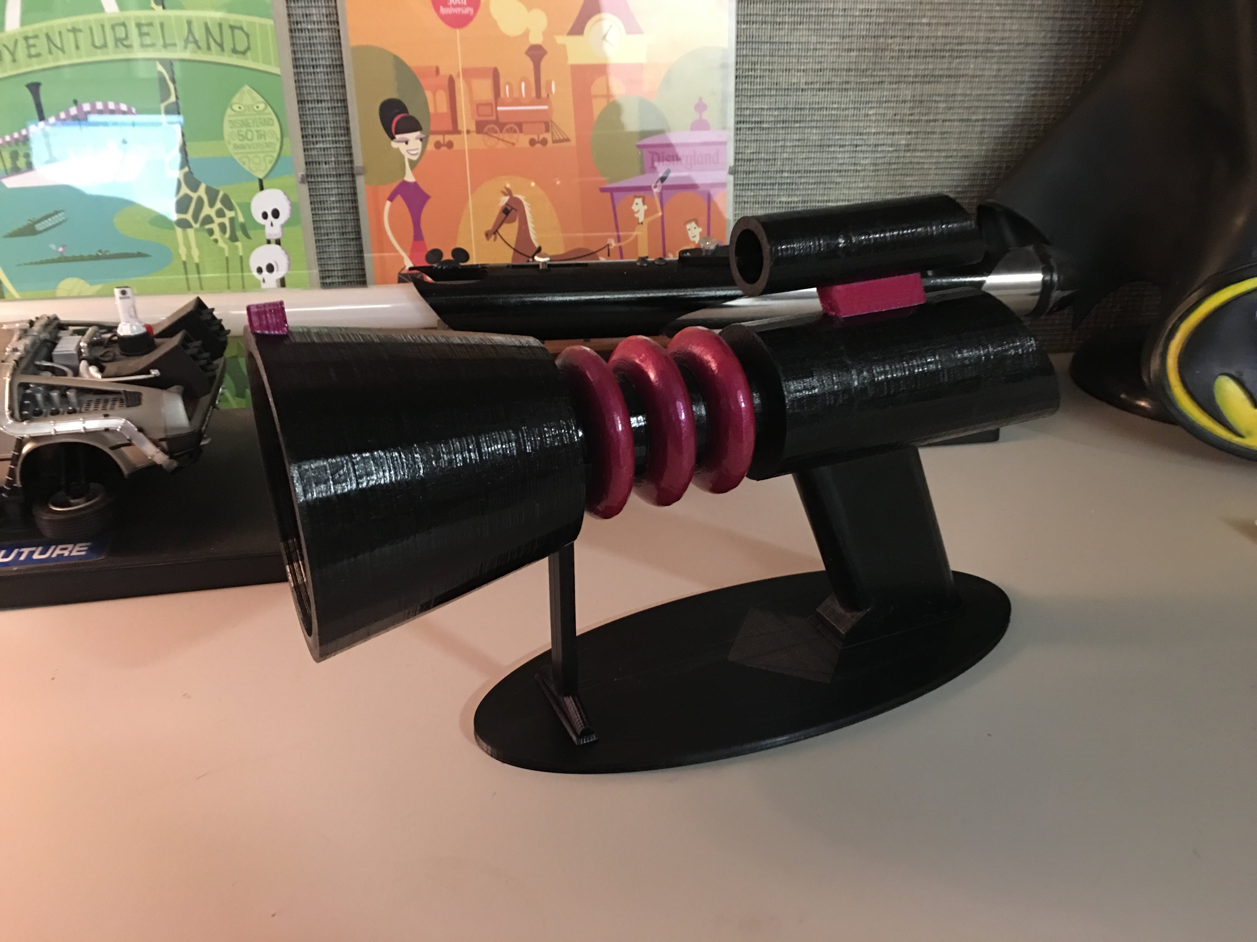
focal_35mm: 29
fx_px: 1053
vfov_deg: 48.2
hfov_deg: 61.7
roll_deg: -0.2
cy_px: 471
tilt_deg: -25.4
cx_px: 628
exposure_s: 1/4
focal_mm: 4.15
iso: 125
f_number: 2.2
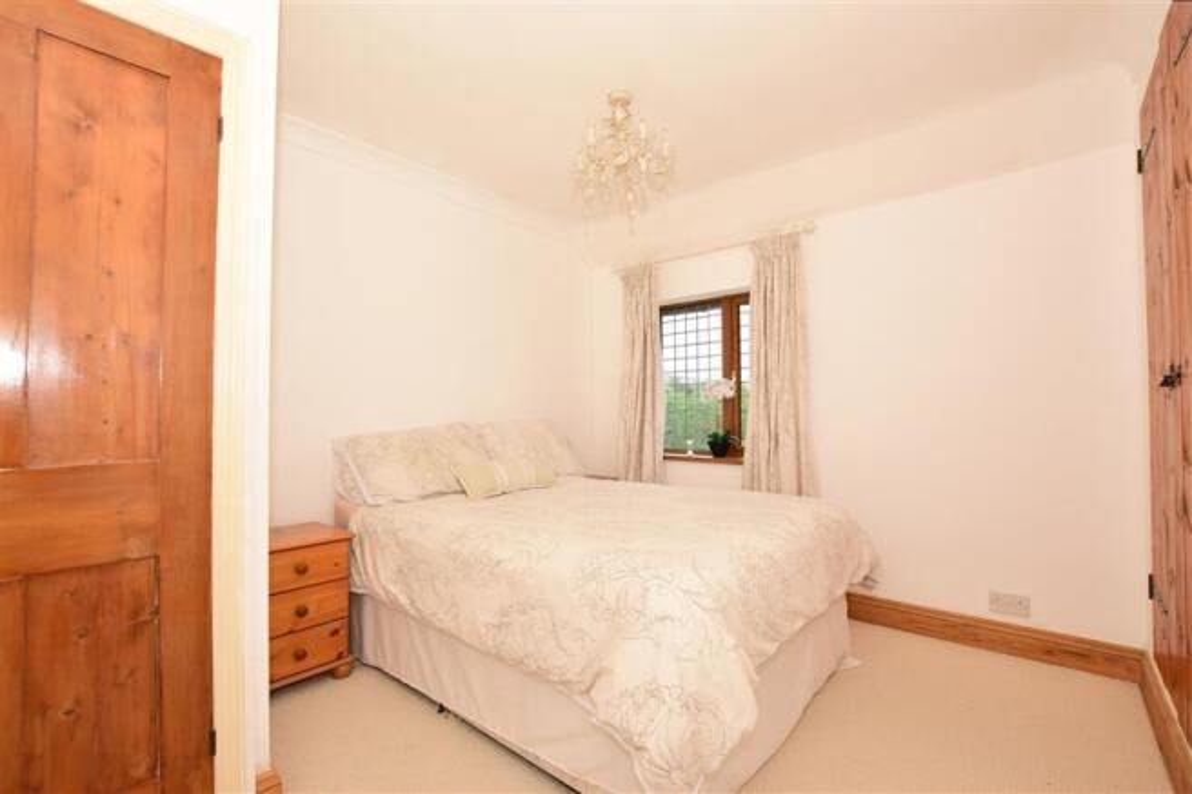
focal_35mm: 15
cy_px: 397
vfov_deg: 77.3
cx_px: 596
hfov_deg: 100.4
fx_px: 497
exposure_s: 1/60
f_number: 5.6
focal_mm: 10
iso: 200
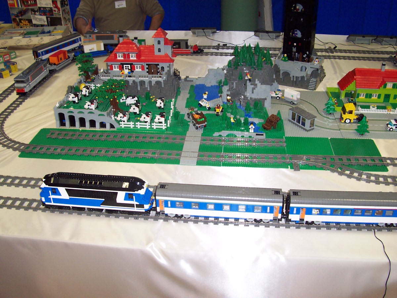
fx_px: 424
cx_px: 198
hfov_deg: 50.1
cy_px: 149
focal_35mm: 37
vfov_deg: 38.7
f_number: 2.8
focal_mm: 5.6
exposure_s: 1/60
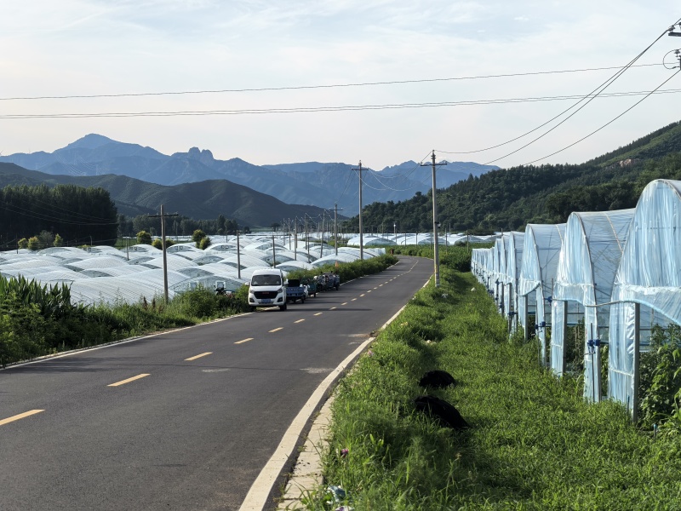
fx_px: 1869
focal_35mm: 95
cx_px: 340
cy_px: 256
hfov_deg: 20.7
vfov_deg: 15.6
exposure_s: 1/873
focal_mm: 15
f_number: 2.1
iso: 50
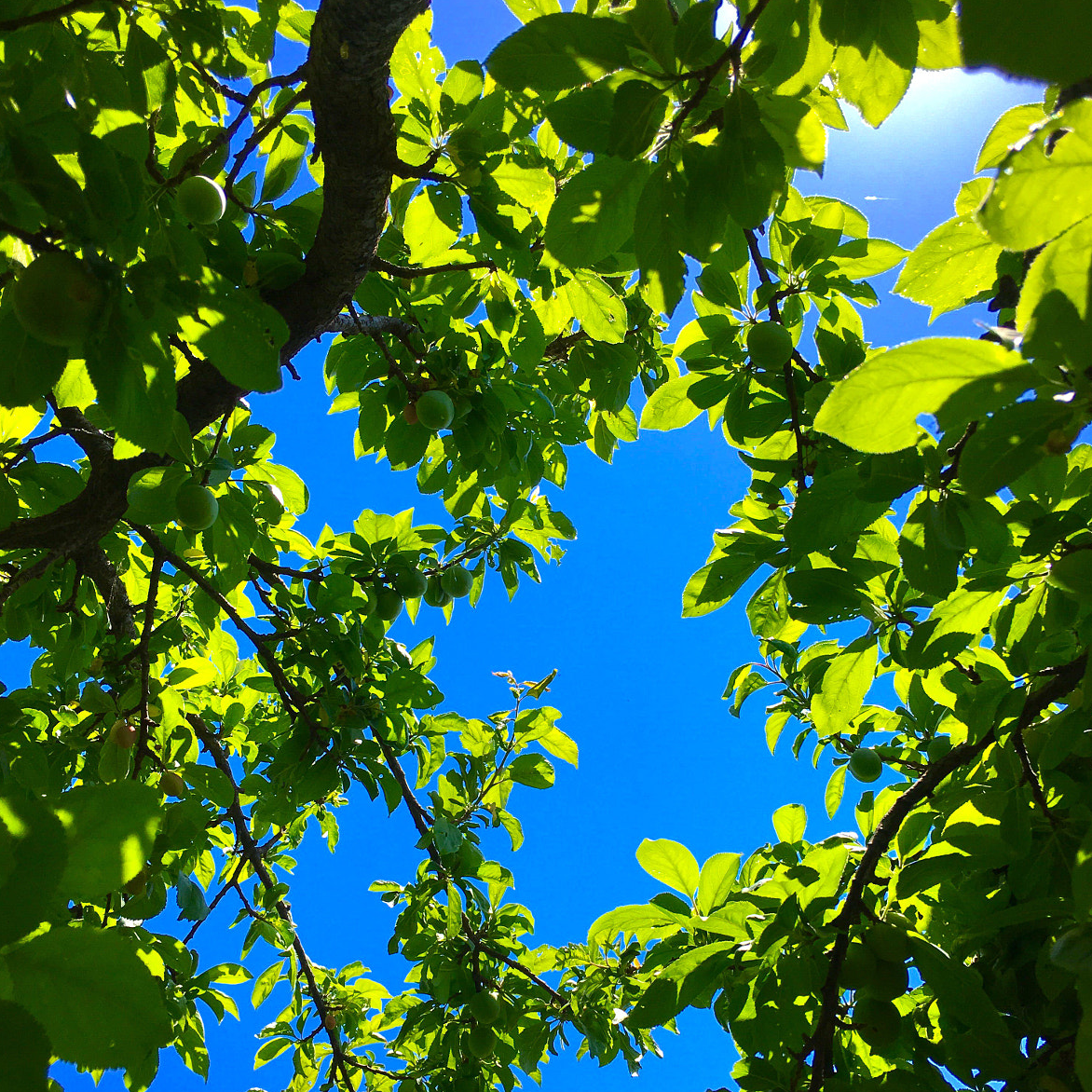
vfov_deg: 46.9
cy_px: 665
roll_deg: +13.3
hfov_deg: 47.2
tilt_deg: +44.3
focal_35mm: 35
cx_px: 546
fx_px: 1249
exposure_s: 1/1508
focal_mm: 4.15
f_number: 2.2
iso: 25
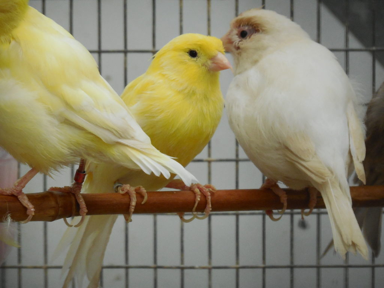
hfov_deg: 8.9
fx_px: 2474
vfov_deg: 6.7
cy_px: 144
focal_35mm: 223
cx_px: 192
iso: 560
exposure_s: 1/60
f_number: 5.8
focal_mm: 39.8
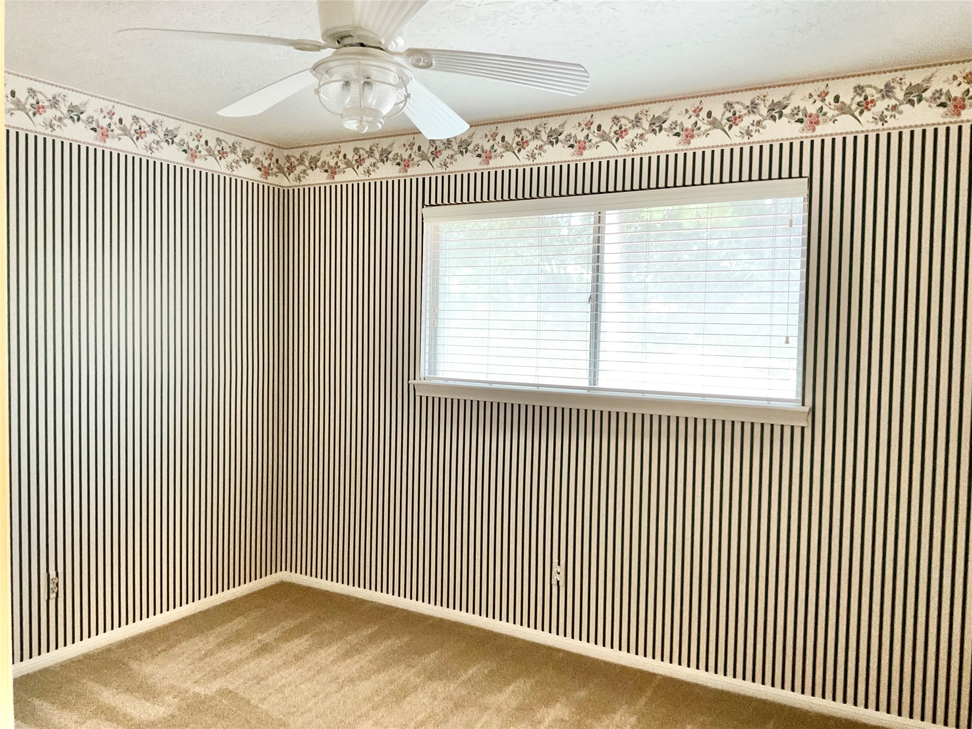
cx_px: 486
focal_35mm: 29
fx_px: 814
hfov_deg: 61.7
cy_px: 364
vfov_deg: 48.2
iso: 250
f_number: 1.8
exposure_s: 1/40
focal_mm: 3
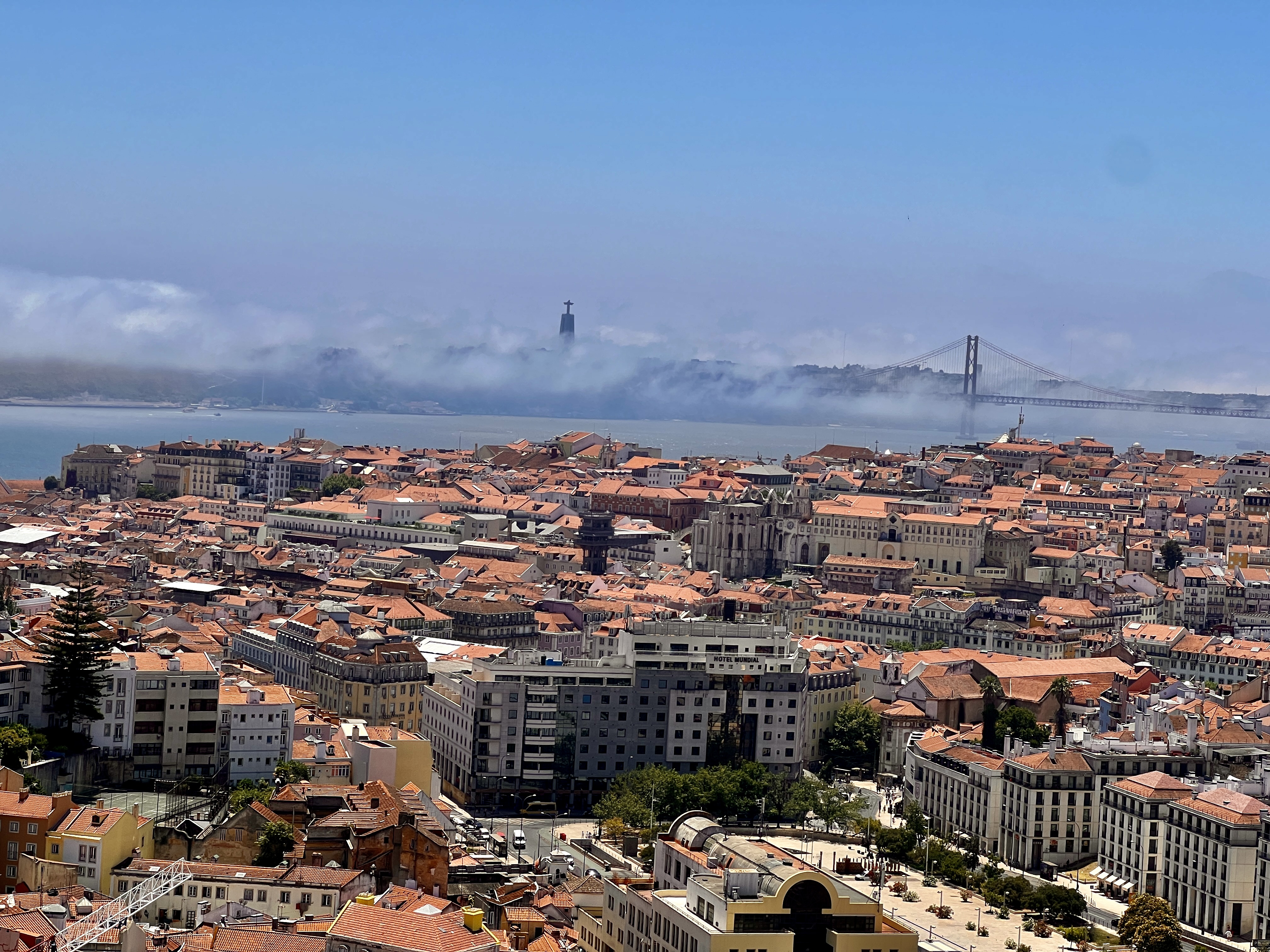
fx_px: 2825
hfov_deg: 25.3
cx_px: 635
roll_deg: -3.1
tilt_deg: -1.1
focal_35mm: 77
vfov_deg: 19.1
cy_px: 476
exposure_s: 1/1220
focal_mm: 9
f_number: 2.8
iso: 32
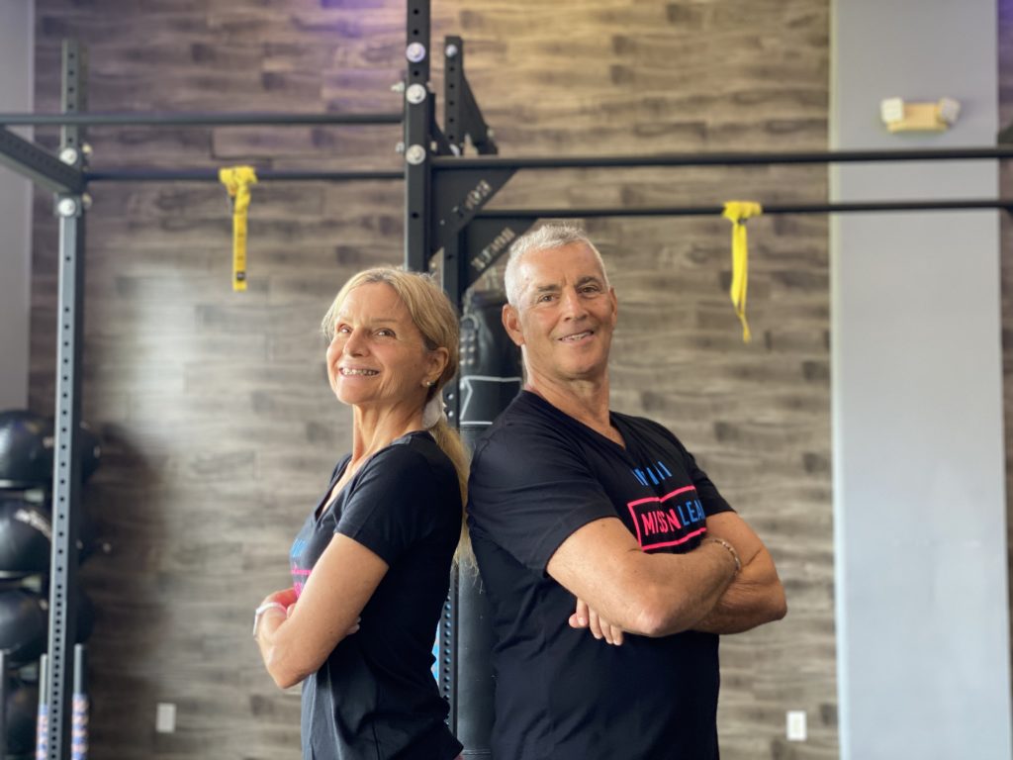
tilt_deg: +4.5
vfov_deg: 28.0
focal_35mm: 52
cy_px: 380
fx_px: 1522
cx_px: 506
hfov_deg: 36.8
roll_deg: -0.2
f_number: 2
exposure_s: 1/120
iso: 200
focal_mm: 6
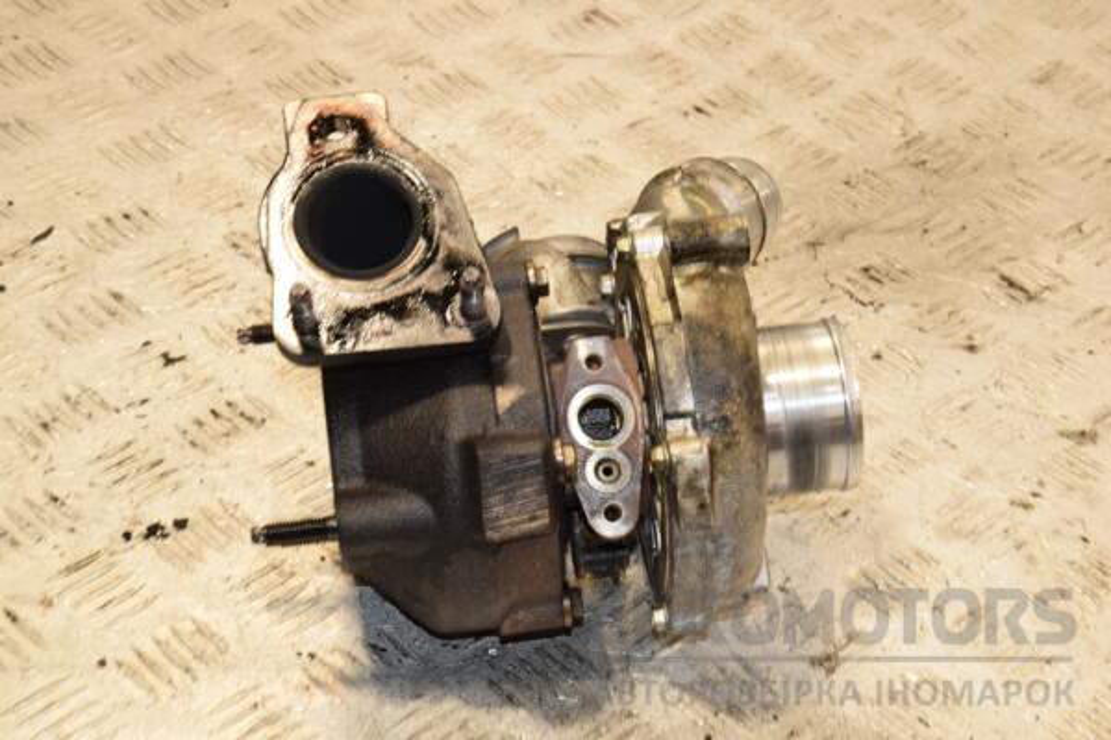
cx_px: 556
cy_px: 370
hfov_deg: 23.4
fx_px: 2685
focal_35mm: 87
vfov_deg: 15.7
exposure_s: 1/50
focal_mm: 58
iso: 800
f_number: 11
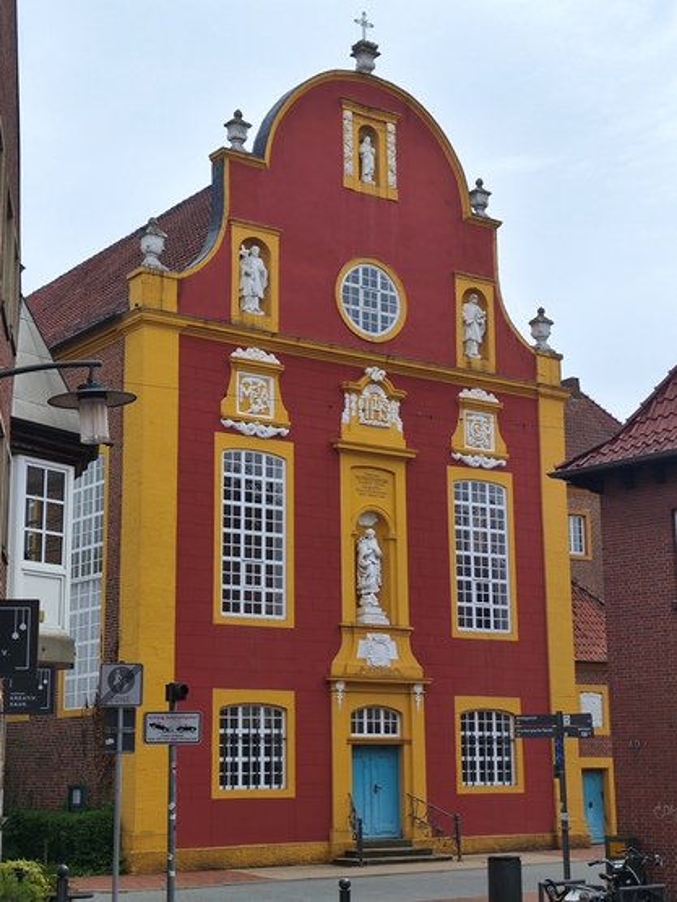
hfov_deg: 56.8
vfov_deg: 71.6
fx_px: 626
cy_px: 451
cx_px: 338
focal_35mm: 24
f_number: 1.8
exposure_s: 1/1420
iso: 50
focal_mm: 4.68
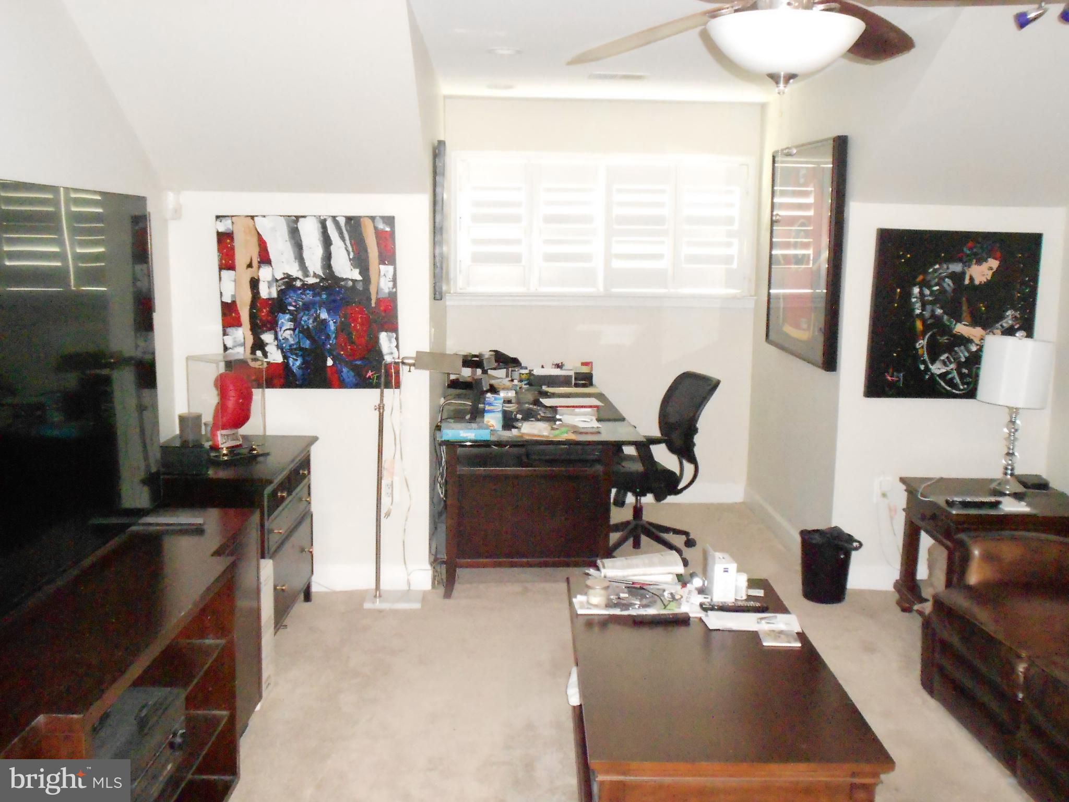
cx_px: 534
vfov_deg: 44.2
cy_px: 401
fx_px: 988
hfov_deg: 56.8
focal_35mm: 32
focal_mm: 5.8
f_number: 3.6
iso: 1600
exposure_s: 1/30
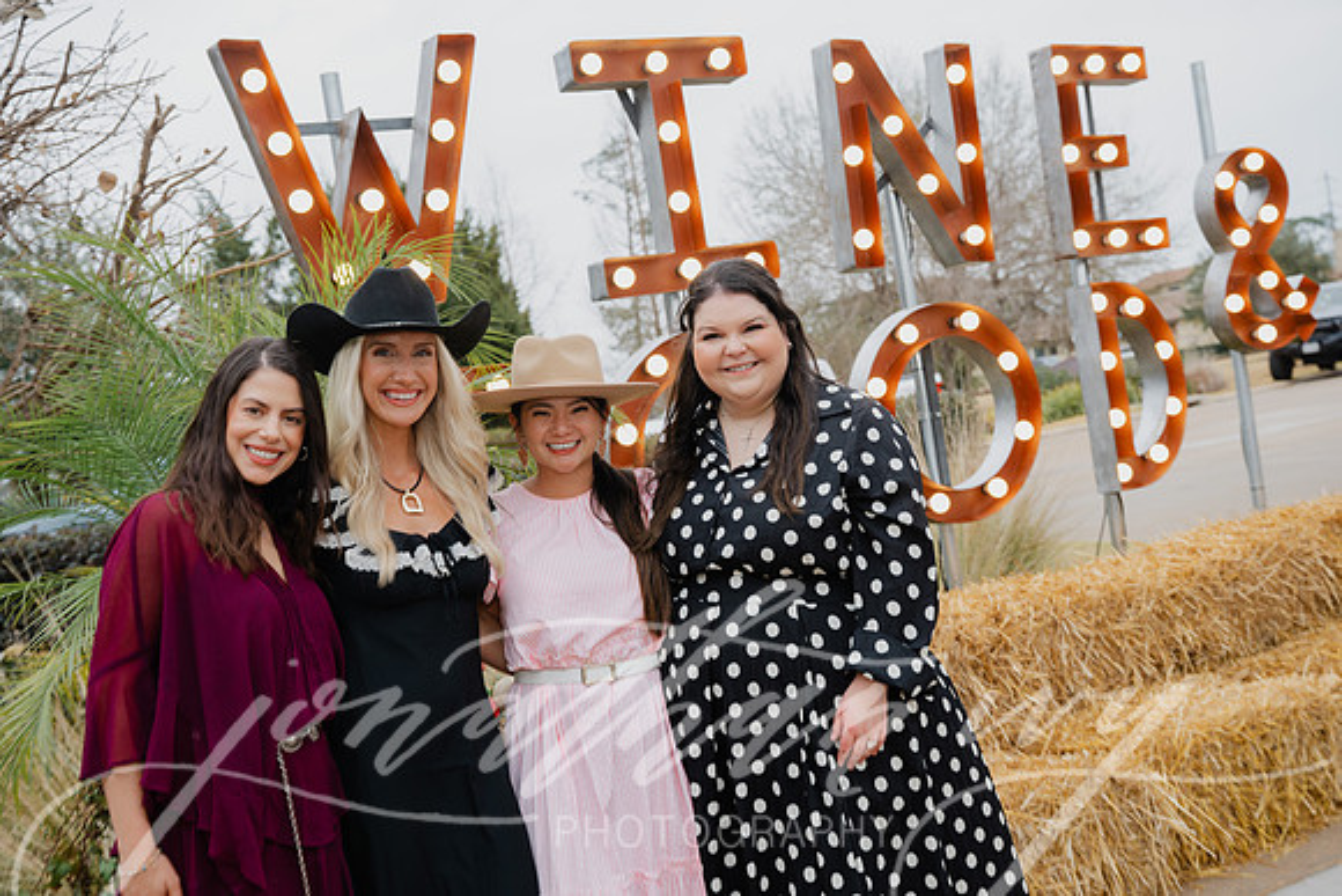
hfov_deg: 45.4
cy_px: 448
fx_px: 1603
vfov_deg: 31.2
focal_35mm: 43
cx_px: 671
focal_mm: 43
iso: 160
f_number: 5
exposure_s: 1/160
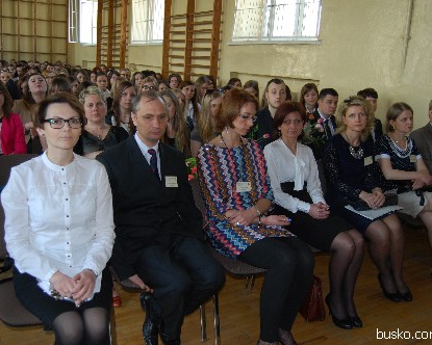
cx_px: 200
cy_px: 173
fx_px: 435
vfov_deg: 43.4
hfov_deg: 52.8
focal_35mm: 34
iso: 200
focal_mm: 20
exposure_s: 1/60
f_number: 3.8
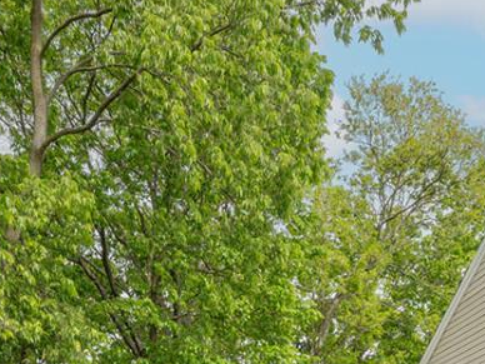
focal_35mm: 52
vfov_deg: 21.0
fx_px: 729
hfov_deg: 36.6
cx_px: 299
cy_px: 620
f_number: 13
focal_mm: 14
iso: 3200
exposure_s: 1/1600
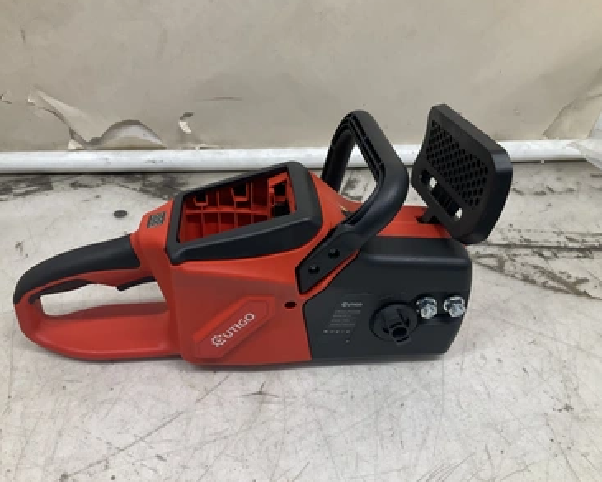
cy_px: 238
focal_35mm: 31
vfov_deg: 47.1
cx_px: 275
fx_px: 552
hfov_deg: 57.1
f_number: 1.8
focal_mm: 3
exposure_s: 1/120
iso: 50
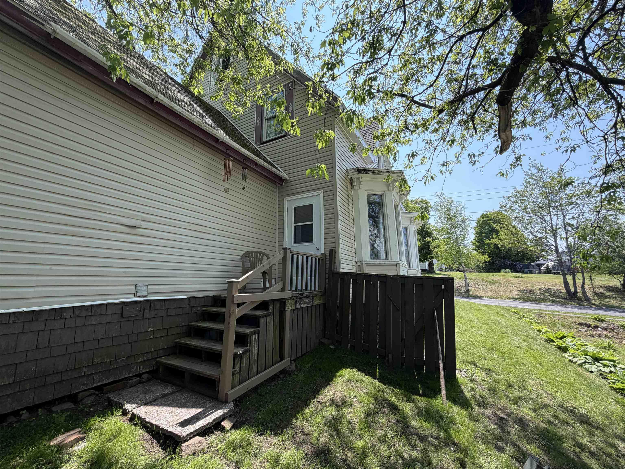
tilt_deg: +13.6
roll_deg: +1.3
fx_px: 253
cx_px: 312
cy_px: 234
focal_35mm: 14
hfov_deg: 102.1
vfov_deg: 85.7
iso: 50
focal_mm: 2.22
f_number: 2.2
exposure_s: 1/502
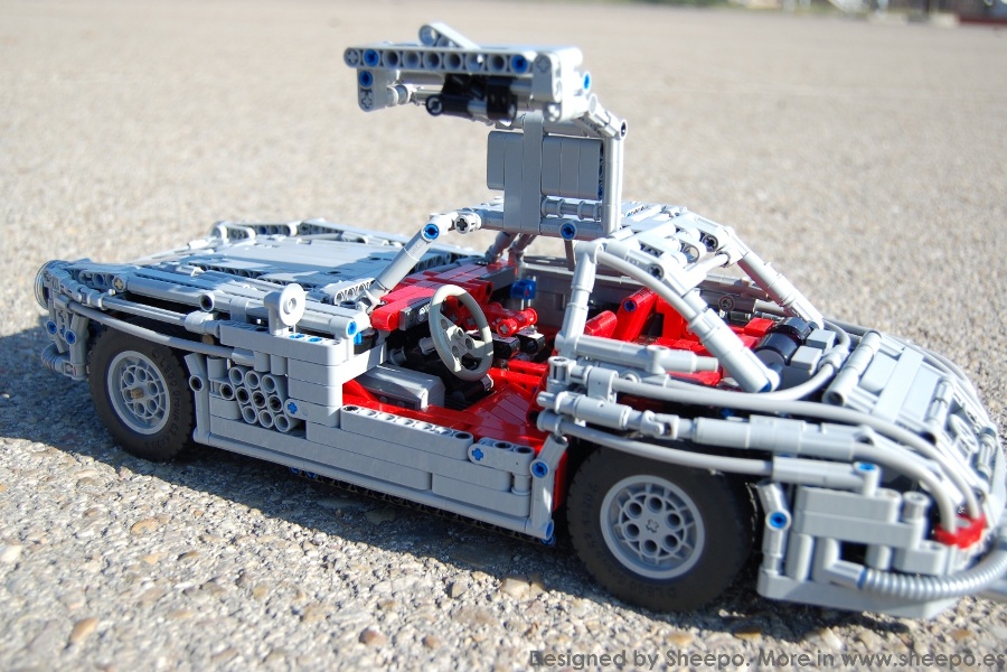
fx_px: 1091
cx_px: 504
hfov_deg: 49.6
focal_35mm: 39
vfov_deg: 34.2
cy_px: 336
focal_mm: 26
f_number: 4
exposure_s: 1/640
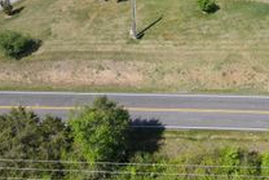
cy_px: -29
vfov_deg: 21.3
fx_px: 449
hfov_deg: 33.2
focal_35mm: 60
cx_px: 169
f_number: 2.8
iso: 100
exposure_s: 1/500
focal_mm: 4.5
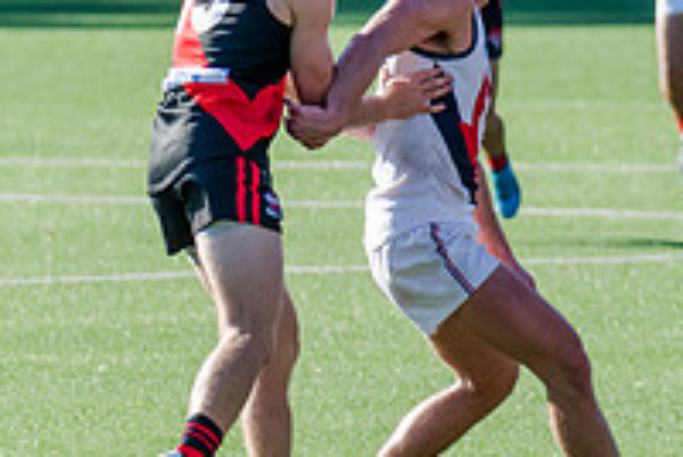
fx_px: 16492
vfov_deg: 1.6
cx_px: 1157
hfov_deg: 2.4
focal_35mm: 868
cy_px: -39
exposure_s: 1/1600
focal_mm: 240
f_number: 5.6
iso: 800
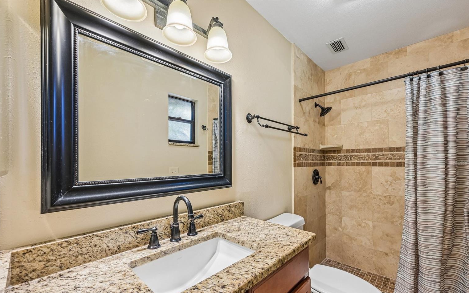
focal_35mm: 15
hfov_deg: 101.5
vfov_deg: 74.5
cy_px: 163
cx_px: 234
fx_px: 192
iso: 400
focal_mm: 14
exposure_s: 1/20
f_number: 8
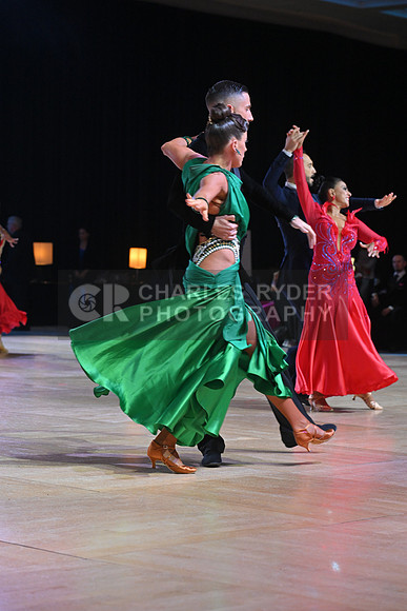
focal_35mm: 100
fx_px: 1695
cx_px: 204
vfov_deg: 20.4
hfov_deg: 13.7
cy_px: 306
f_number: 6.3
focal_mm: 100
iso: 2000
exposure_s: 1/250
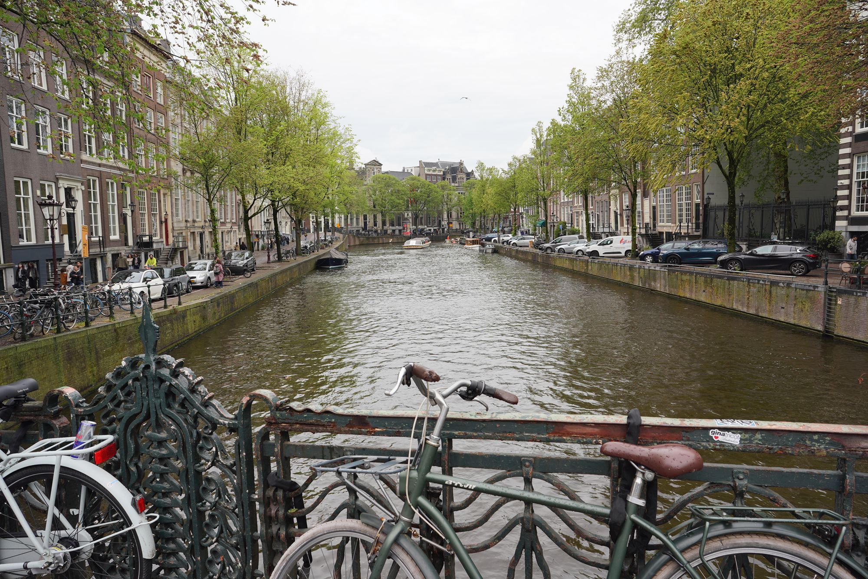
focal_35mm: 24
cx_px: 434
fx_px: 579
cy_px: 290
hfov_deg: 73.7
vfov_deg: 53.1
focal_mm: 24
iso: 100
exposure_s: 1/100
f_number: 9
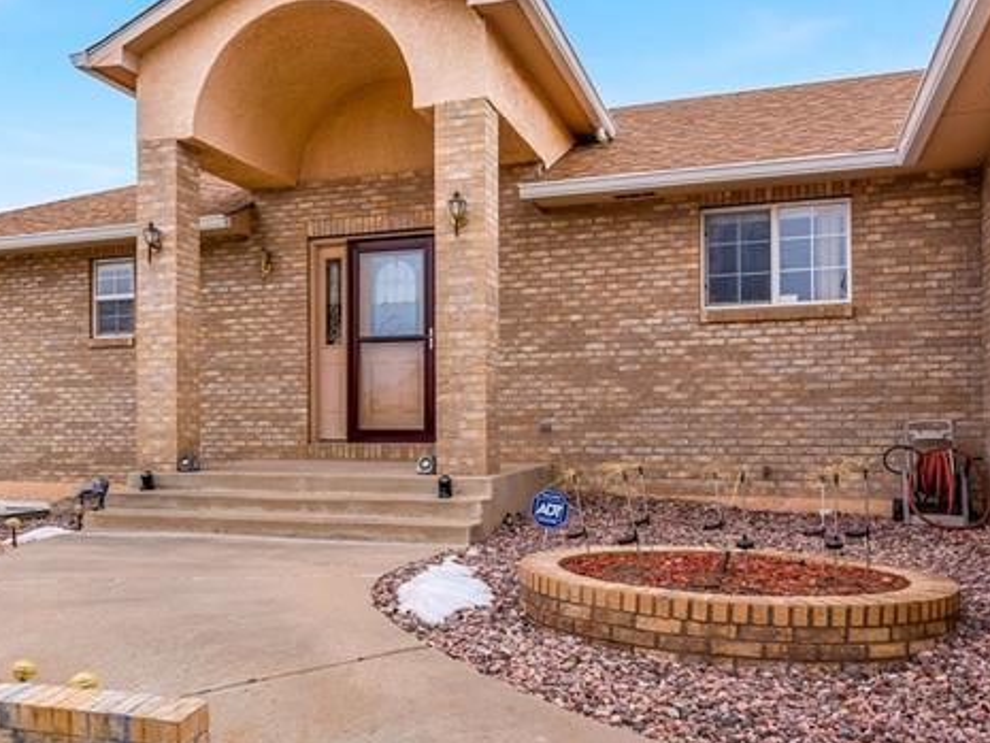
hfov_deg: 50.4
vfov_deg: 39.6
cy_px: 417
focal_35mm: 36
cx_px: 330
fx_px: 1030
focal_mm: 17
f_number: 8
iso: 160
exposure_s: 1/160
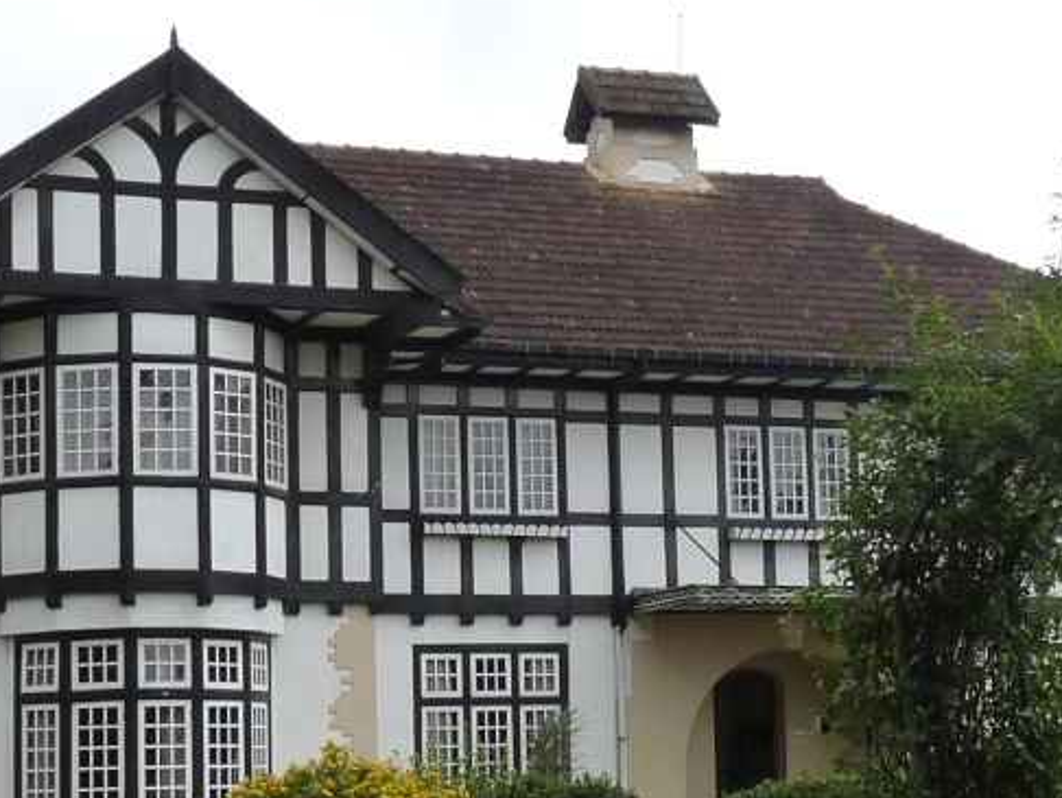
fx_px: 2425
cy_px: 551
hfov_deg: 24.7
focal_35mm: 79
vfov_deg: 18.6
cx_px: 546
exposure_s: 1/250
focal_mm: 4.8
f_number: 5.6
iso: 160
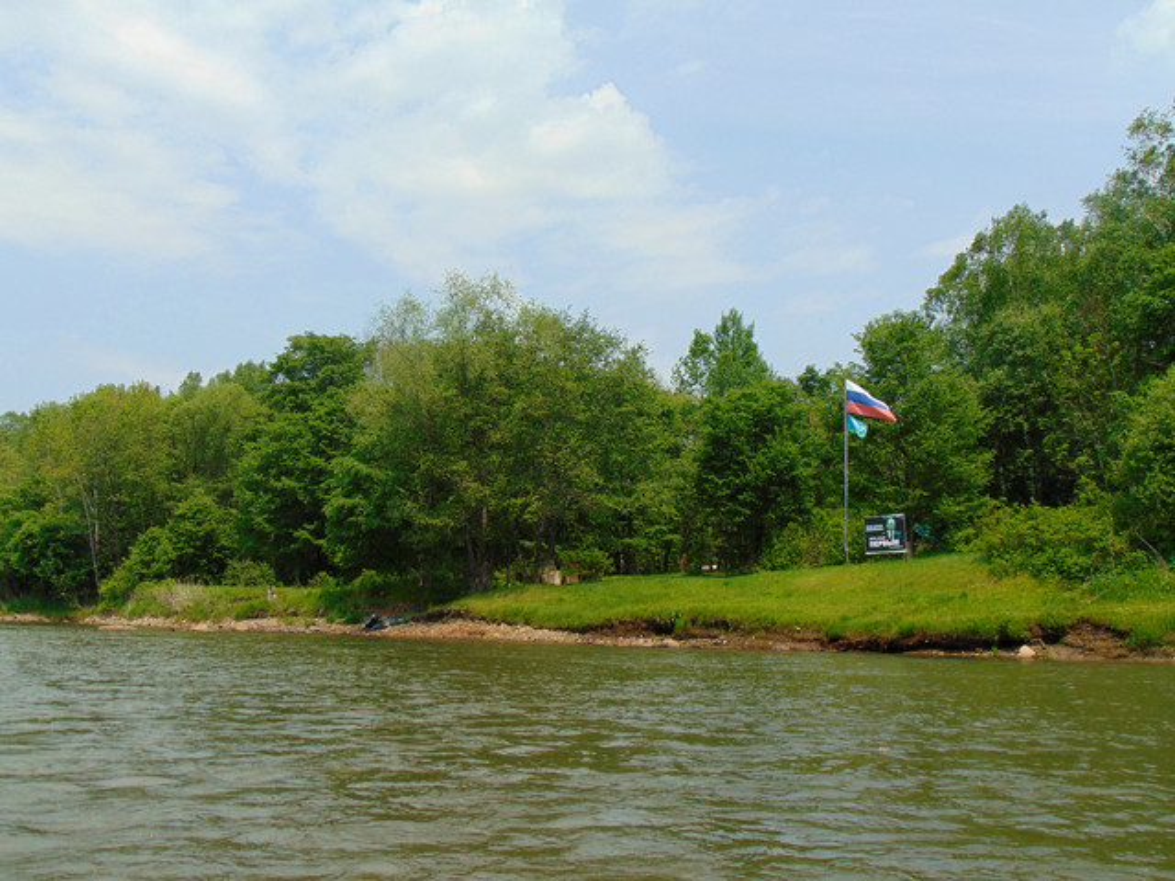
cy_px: 440
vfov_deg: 40.7
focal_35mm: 35
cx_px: 588
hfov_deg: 52.6
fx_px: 1188
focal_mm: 6.3
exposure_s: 1/250
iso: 80
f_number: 8.3
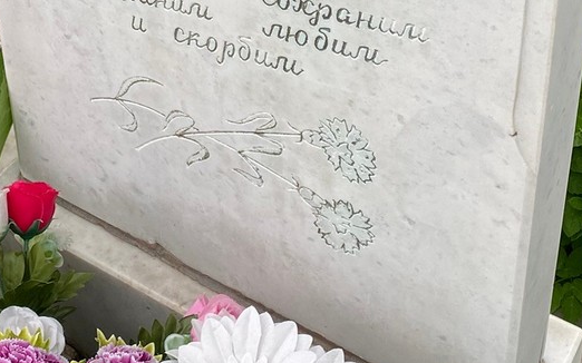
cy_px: -202
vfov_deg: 15.6
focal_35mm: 76
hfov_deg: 26.9
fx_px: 1205
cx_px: 166
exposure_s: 1/127
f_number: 1.8
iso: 32
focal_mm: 4.25
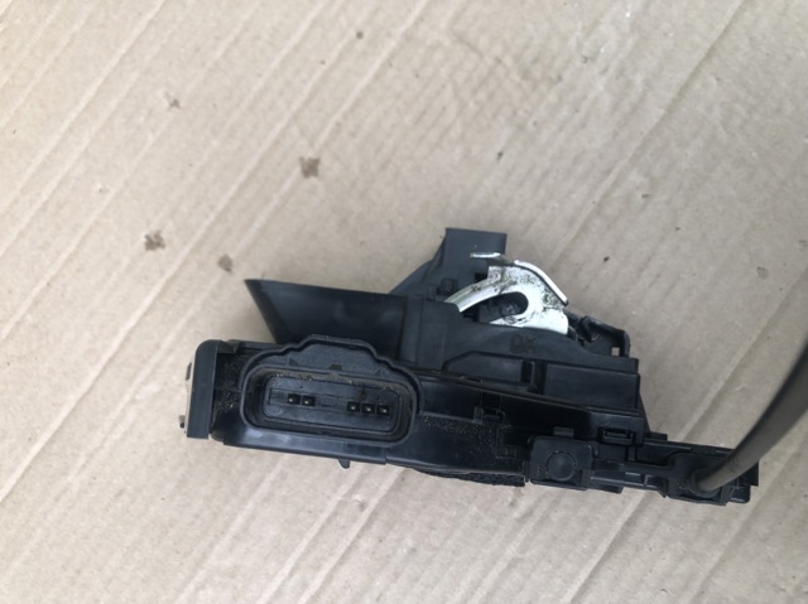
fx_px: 653
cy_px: 302
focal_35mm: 28
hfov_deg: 63.5
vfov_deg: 49.7
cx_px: 404
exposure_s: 1/30
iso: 20
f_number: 1.8
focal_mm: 3.99
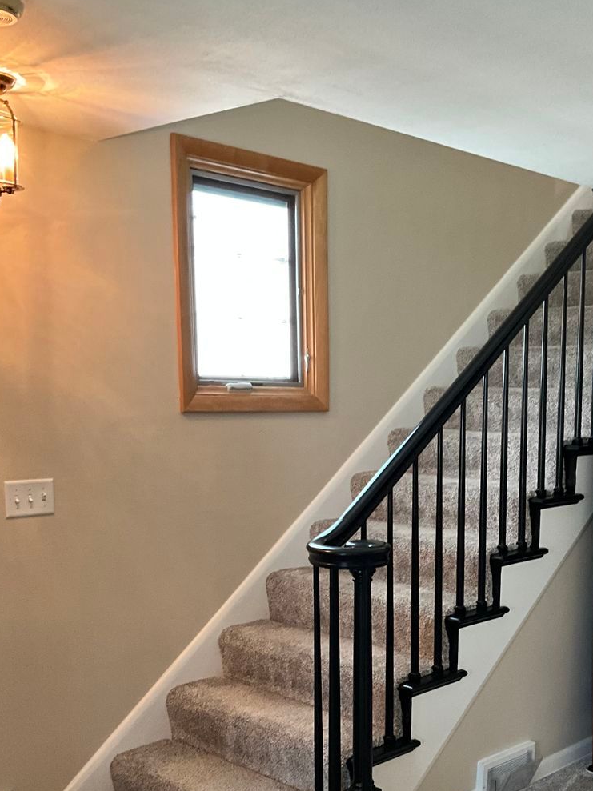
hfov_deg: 32.3
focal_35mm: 44
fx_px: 1006
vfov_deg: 42.1
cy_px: 554
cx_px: 441
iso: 200
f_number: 1.8
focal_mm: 3
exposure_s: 1/40
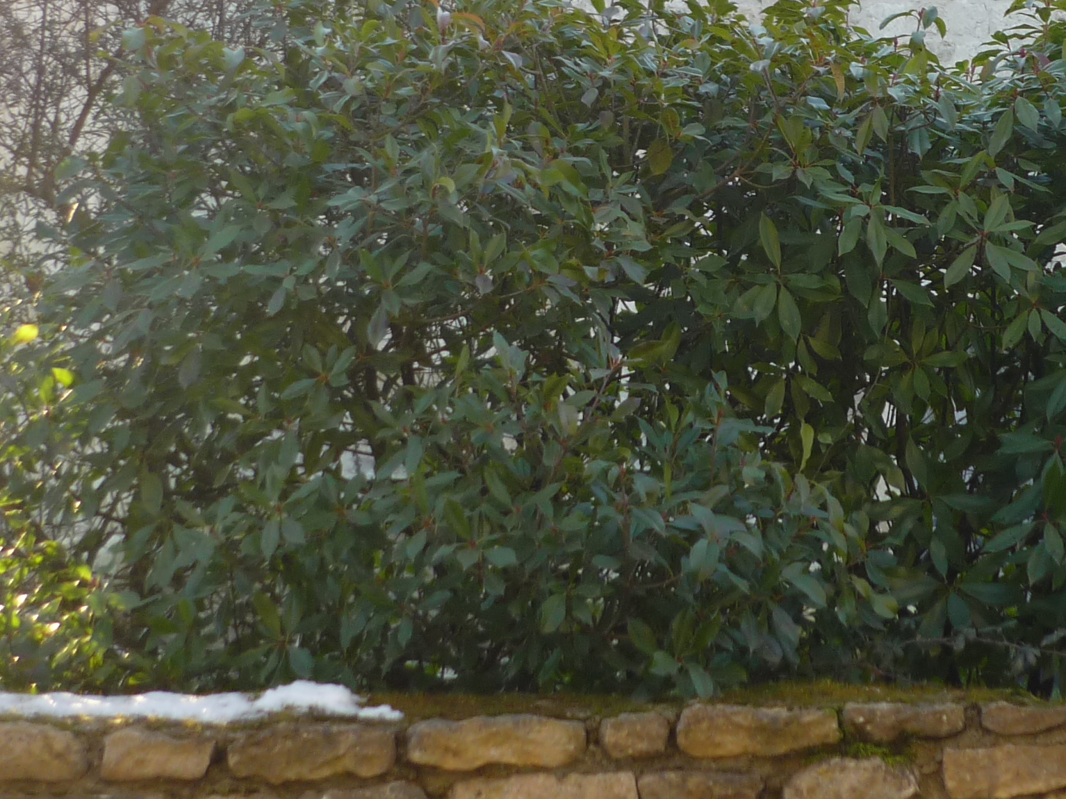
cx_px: 733
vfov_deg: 14.5
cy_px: -11
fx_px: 3080
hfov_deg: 19.6
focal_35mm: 100
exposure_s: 1/125
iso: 100
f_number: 3.1
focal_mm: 7.8
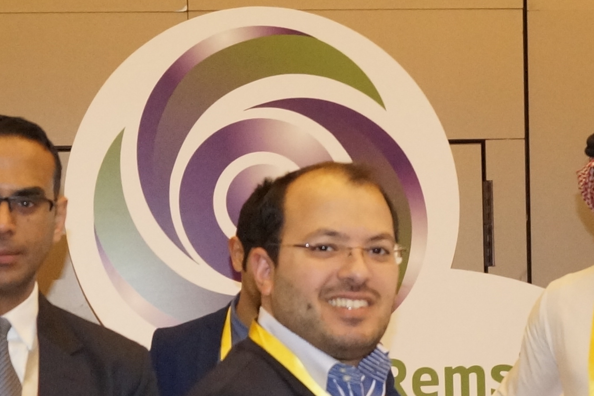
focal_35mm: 109
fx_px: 1798
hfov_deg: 18.7
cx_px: 365
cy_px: 471
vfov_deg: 12.3
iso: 1600
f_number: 4.5
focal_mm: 18
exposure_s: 1/100
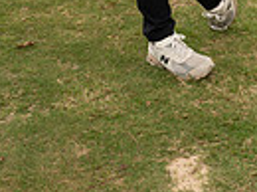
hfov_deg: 17.9
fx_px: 815
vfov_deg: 11.6
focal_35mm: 110
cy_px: -230
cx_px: 132
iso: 400
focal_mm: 33
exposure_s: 1/250
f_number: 10
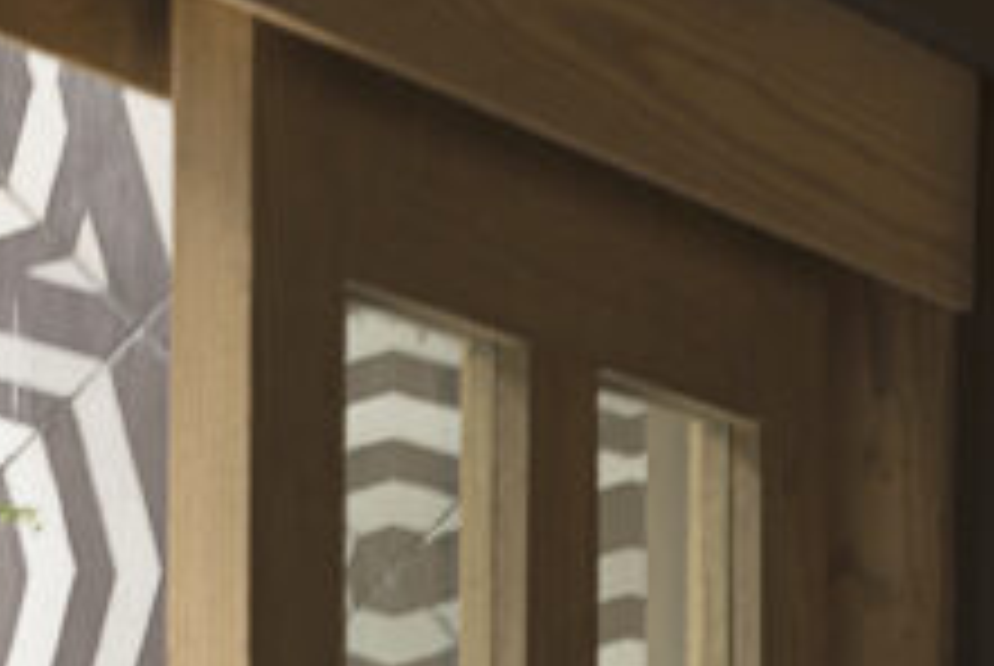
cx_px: 1727
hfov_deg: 6.1
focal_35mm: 333
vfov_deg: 4.0
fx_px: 9207
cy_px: 1793
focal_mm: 48
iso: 50
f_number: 6.3
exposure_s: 1/13
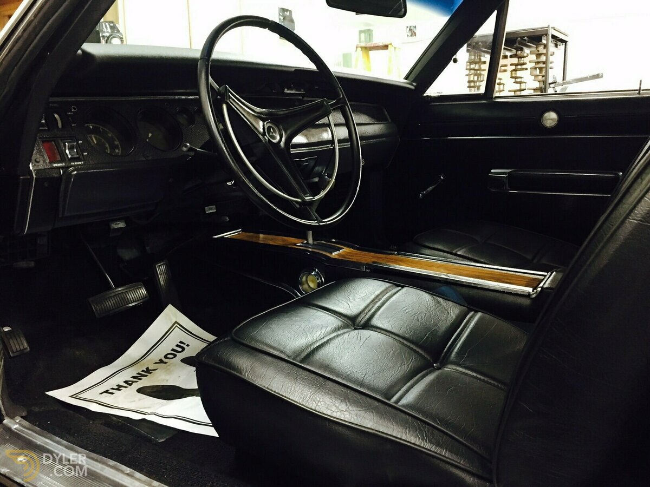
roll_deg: -0.5
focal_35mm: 29
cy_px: 244
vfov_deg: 48.2
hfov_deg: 61.7
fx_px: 545
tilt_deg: -12.3
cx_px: 325
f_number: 2.2
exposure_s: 1/17
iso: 250
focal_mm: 4.15
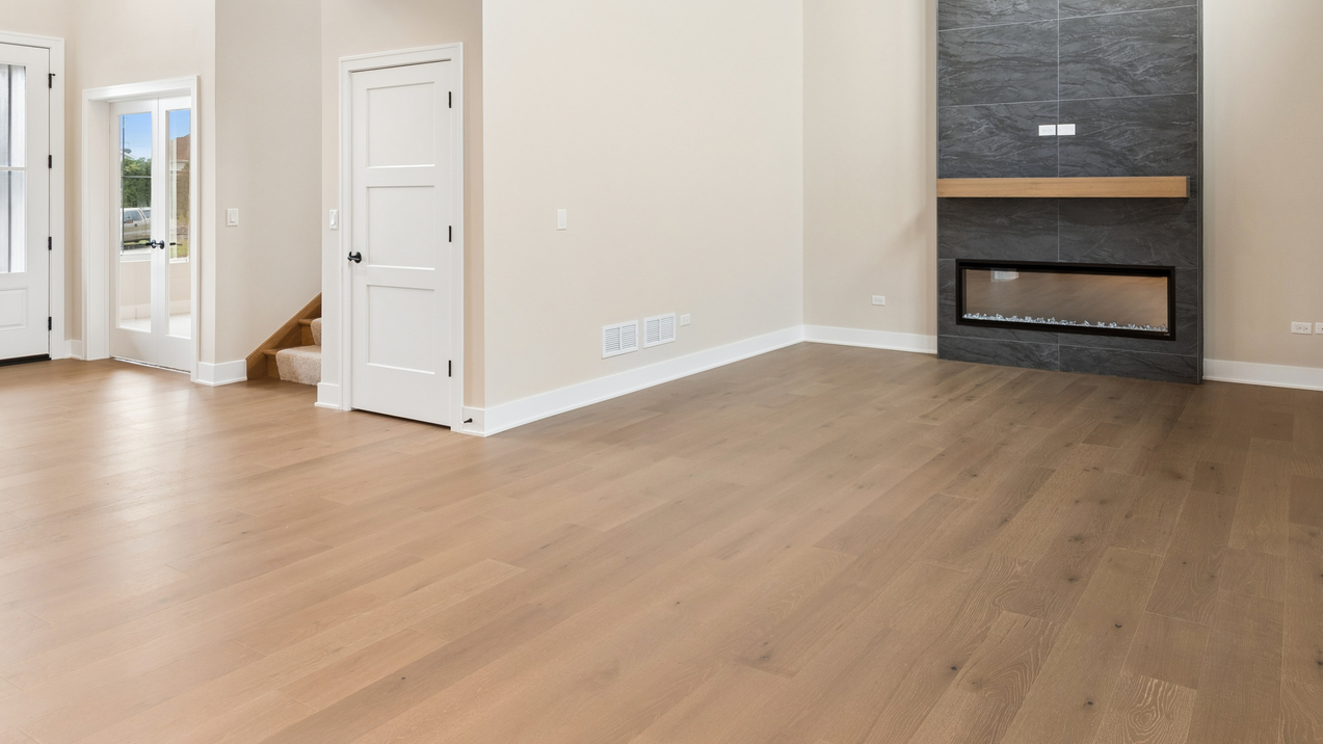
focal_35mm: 24
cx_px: 797
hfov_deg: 75.4
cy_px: 228
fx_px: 842
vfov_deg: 46.7
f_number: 8
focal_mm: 12
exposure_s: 1/20
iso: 250
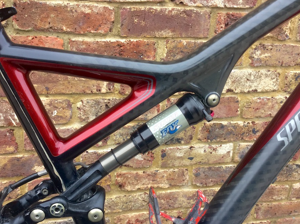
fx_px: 303
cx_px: 148
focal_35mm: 35
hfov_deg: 52.6
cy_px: 126
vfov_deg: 40.6
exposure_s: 1/100
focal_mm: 3.3
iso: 25
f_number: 2.4
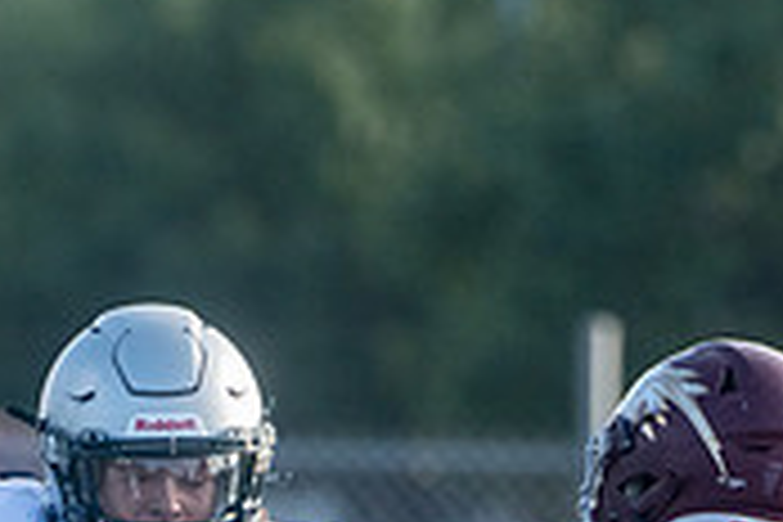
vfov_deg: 0.7
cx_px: 364
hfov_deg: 1.1
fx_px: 40669
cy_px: 763
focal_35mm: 1870
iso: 1250
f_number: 8
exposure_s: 1/1250
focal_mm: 462
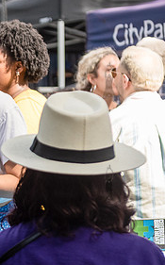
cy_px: 117
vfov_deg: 11.5
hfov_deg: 7.1
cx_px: -66
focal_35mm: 183
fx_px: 1320
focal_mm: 70
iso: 800
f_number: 3.5
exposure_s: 1/1000
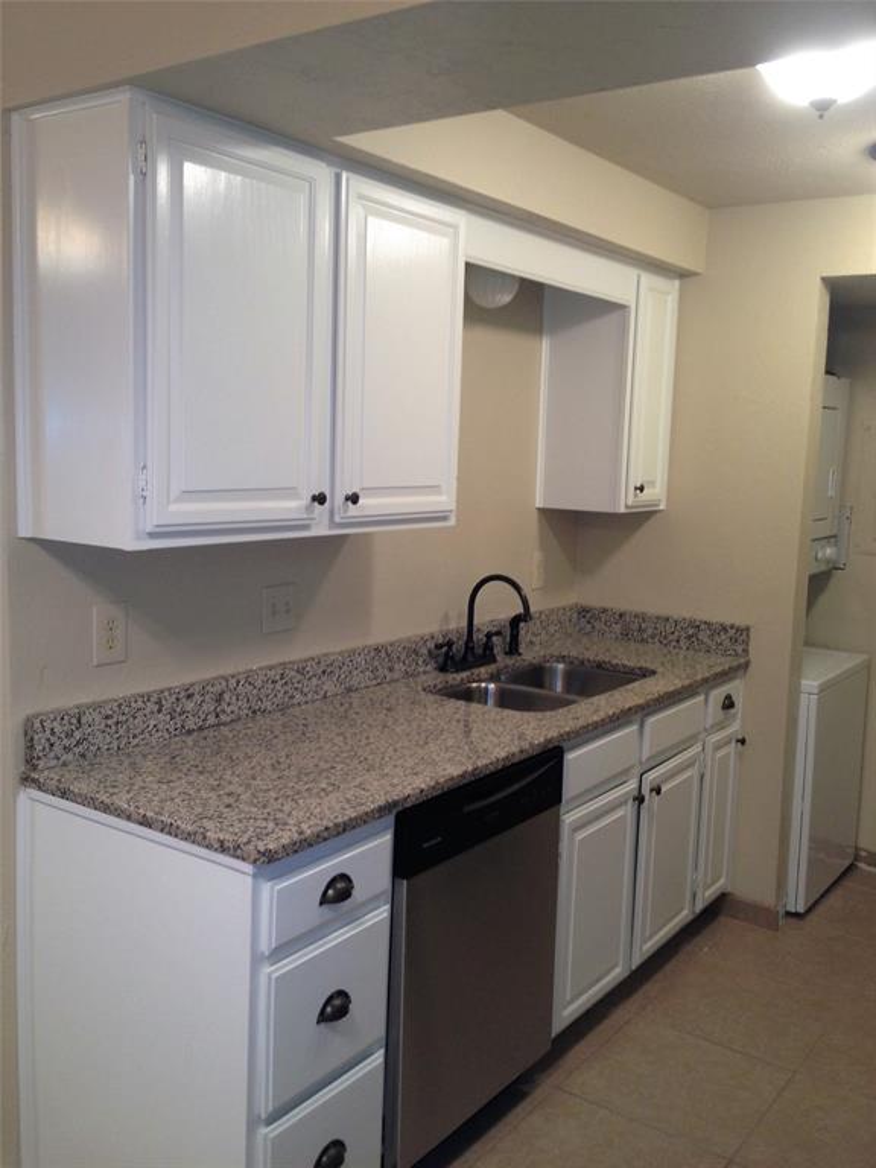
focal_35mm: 35
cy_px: 584
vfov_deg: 52.6
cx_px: 438
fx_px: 1181
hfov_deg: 40.7
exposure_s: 1/20
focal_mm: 4.28
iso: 100
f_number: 2.4
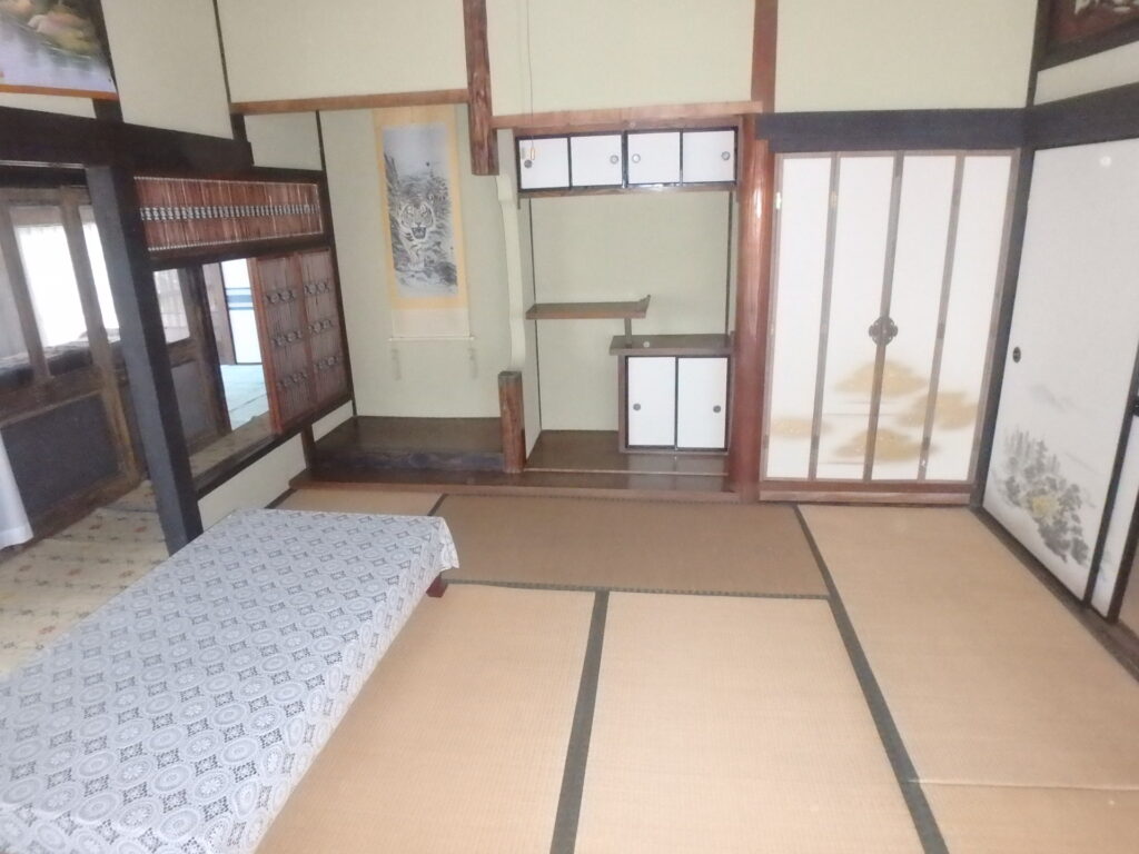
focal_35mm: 21
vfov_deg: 63.4
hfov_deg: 79.0
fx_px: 691
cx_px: 570
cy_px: 427
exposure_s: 1/30
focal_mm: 3.7
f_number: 6
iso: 1600
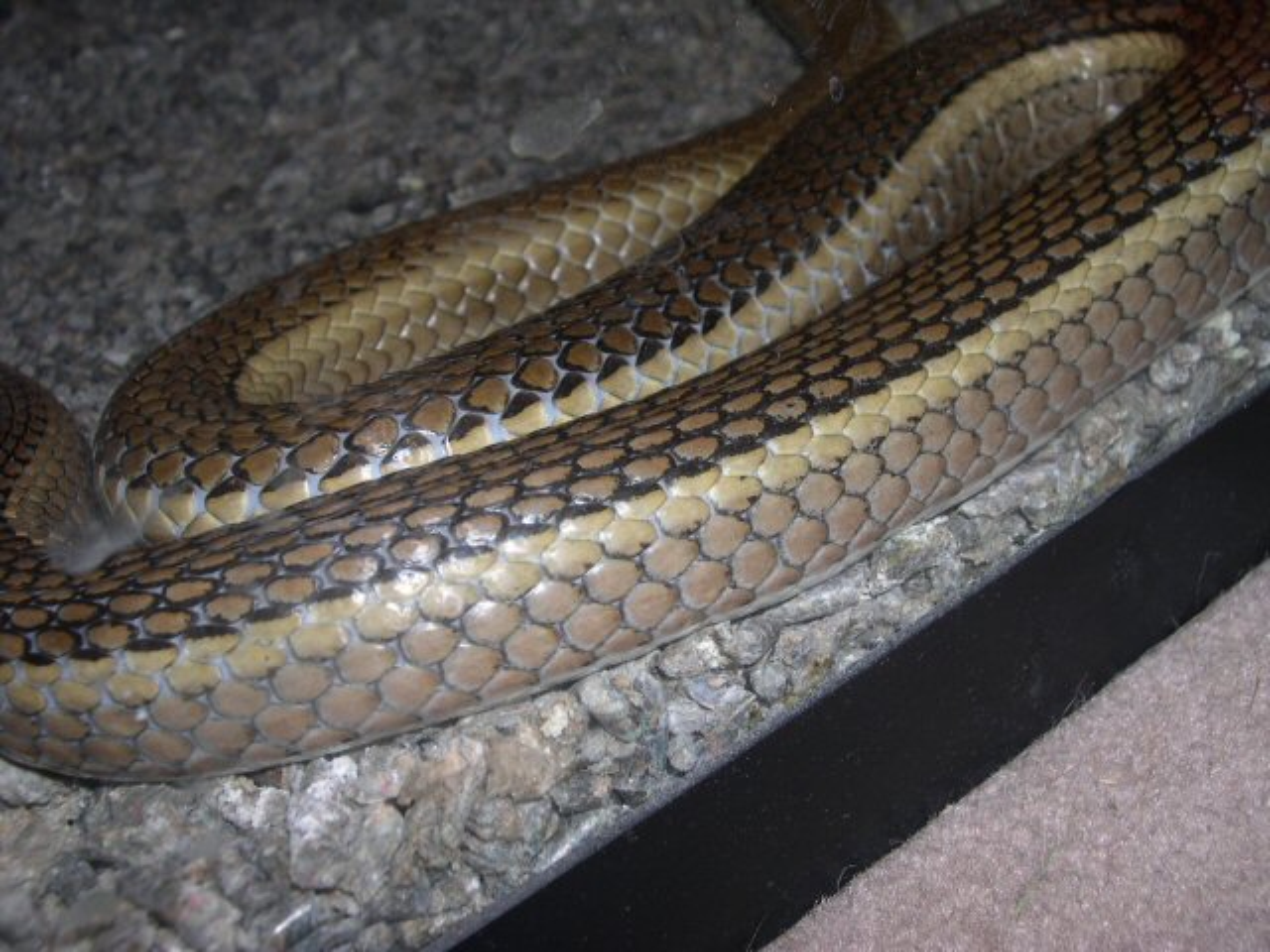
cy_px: 476
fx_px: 1541
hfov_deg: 44.8
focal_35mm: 42
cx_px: 635
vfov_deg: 34.3
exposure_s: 1/60
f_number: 8
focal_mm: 9
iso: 100
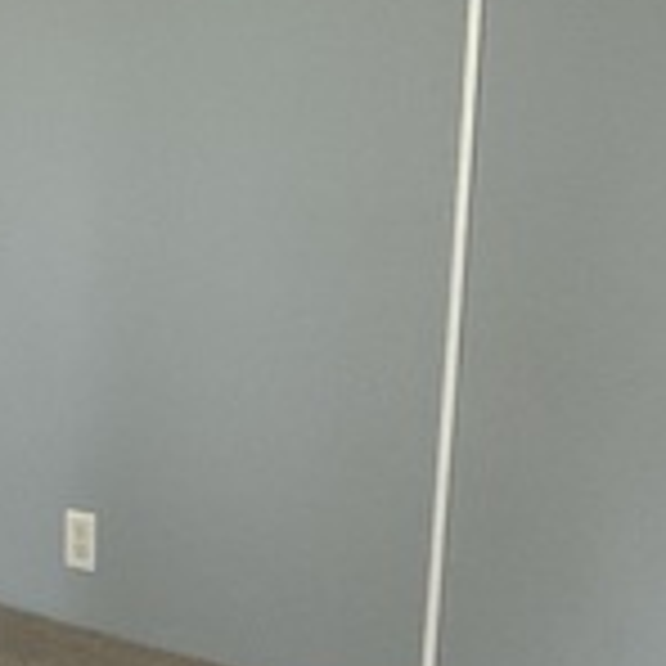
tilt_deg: -11.8
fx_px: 2416
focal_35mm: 111
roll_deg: +0.4
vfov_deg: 15.7
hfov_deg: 13.6
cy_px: 364
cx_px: -626
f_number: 1.8
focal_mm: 3
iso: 125
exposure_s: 1/60
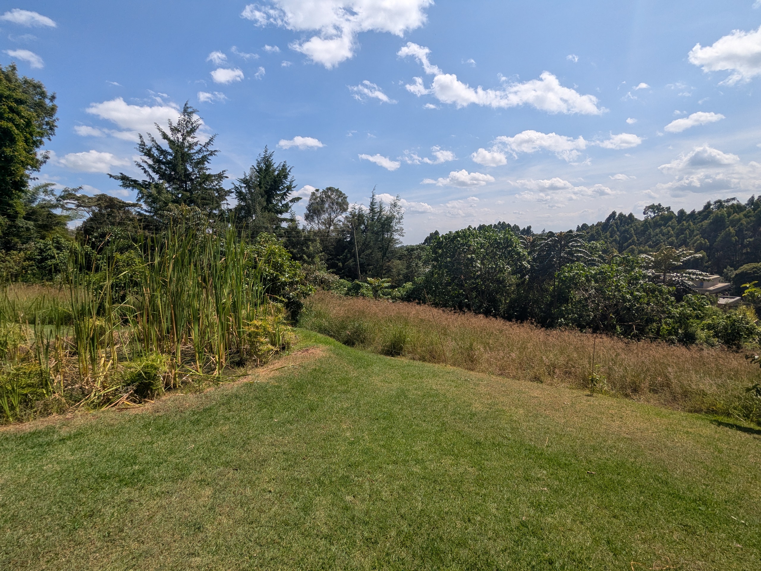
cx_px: 380
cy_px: 286
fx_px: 352
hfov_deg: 94.5
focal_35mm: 16
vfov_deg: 78.1
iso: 50
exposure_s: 1/2817
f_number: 2.2
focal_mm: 2.35
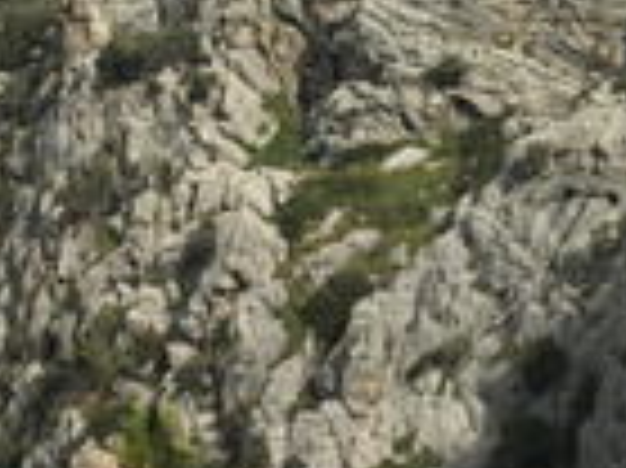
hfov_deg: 14.6
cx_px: 549
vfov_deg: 10.9
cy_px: -4
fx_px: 2421
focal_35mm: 134
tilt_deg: -1.5
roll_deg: -5.0
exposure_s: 1/2198
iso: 32
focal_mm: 4.15
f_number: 2.2
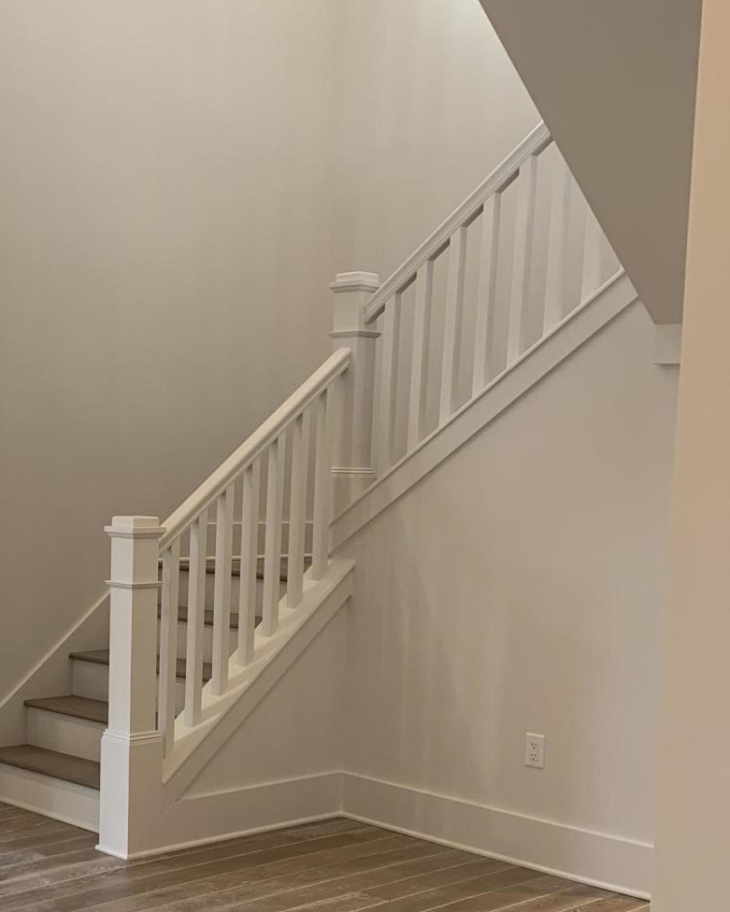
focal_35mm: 52
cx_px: 31
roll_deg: -1.7
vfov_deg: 35.7
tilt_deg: -4.8
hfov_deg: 27.7
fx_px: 1404
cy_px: 601
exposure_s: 1/60
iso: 64
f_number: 1.8
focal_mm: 4.25
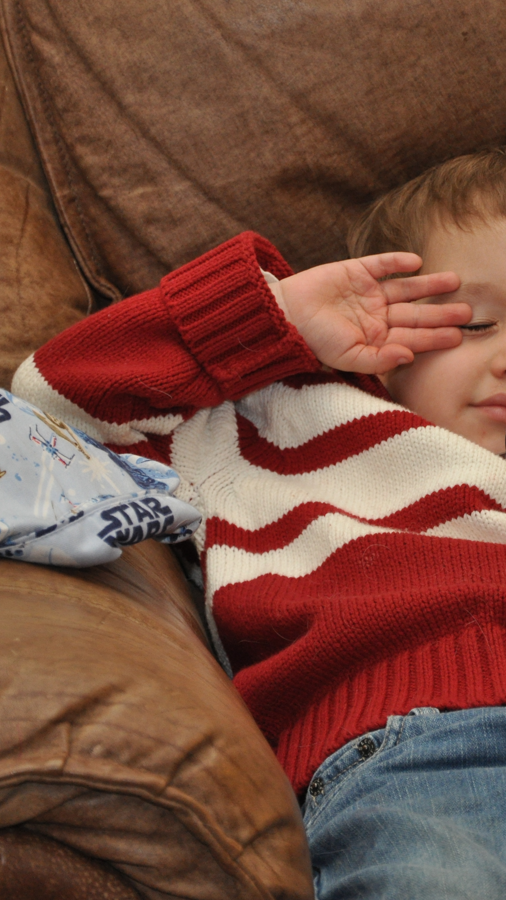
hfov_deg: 4.9
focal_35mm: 249
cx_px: 342
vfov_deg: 8.7
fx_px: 5933
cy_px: 450
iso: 800
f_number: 5.6
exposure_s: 1/60
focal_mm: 105
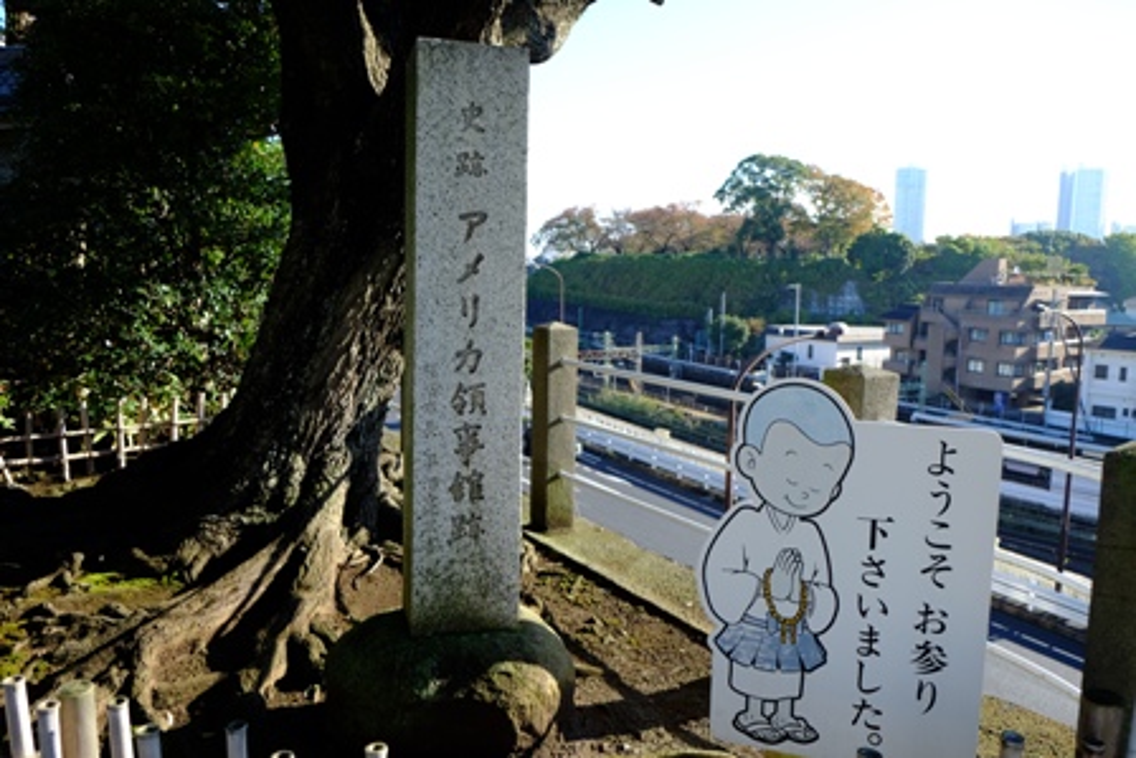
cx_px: 568
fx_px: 852
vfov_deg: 48.0
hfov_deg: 67.4
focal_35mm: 27
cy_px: 379
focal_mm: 18
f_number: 3.2
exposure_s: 1/550
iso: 200
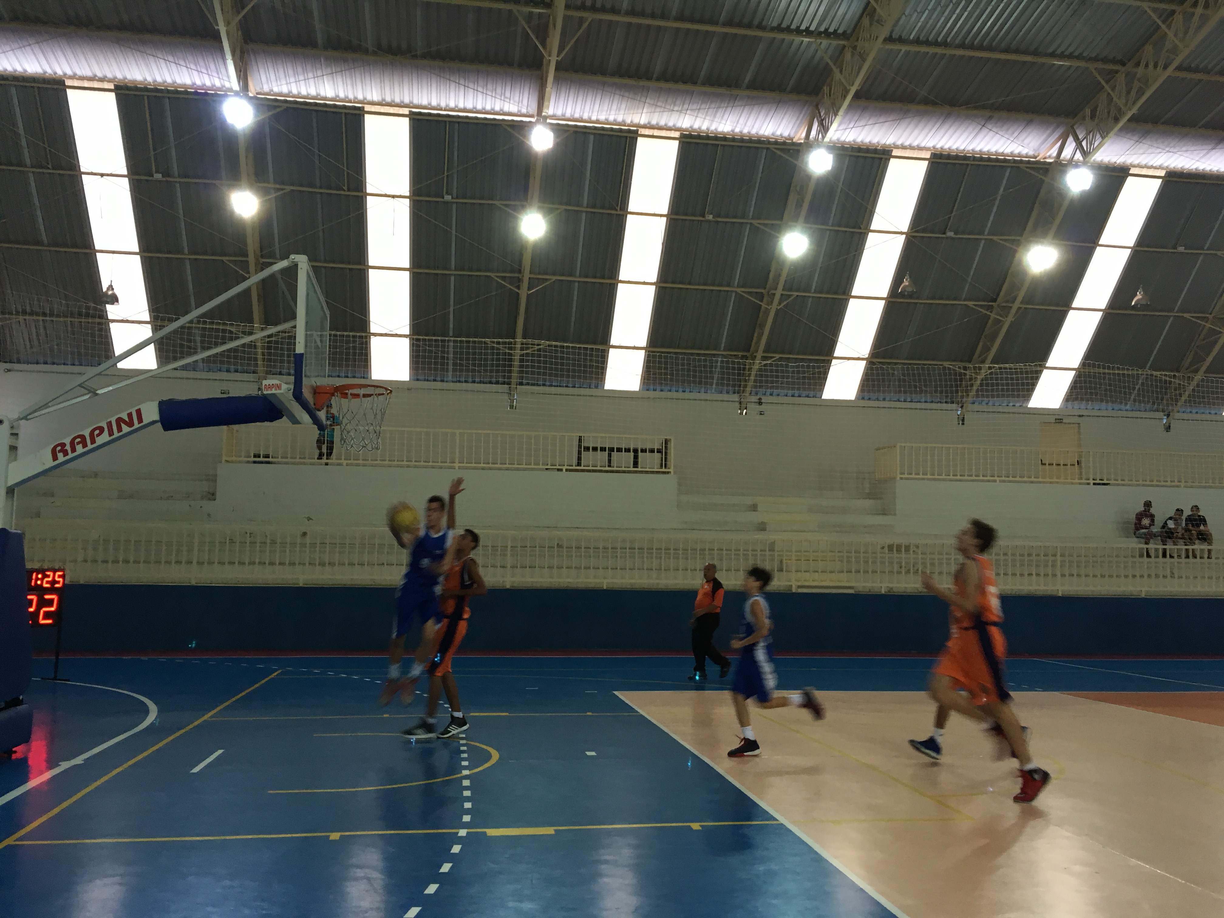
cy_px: 459
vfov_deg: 48.2
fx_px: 1025
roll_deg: -2.0
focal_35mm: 29
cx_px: 612
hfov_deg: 61.7
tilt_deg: +1.4
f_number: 2.2
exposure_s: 1/30
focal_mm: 4.15
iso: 80
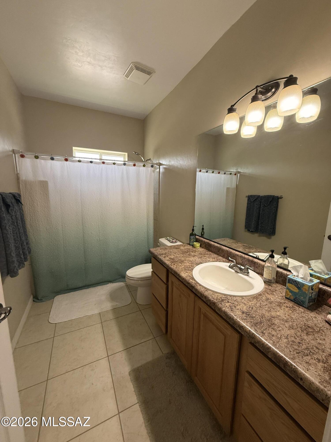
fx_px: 178
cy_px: 221
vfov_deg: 102.1
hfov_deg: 85.7
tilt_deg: -9.2
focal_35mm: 14
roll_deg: -0.8
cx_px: 166
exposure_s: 1/120
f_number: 2.2
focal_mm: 2.22
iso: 320
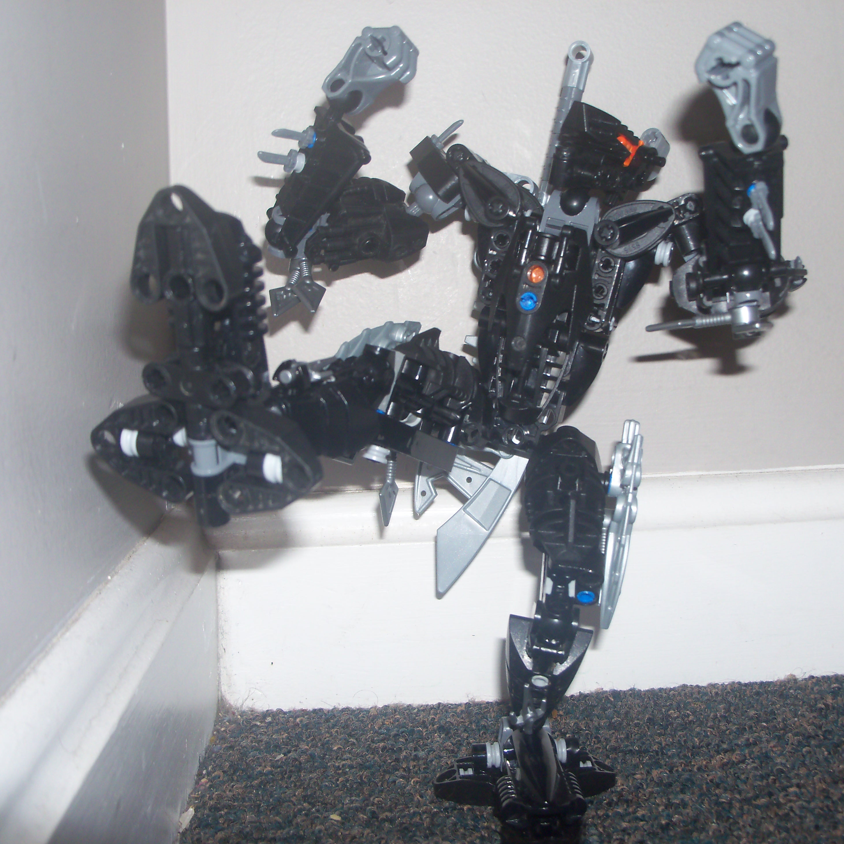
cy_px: 425
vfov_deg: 40.0
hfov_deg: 40.0
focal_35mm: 42
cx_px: 462
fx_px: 1159
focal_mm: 6.3
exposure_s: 1/30
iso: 64
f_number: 3
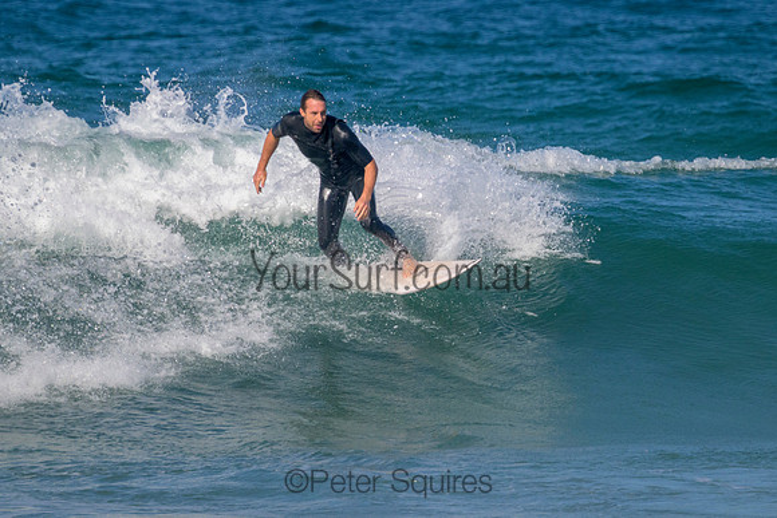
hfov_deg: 1.9
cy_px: 238
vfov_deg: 1.3
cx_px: 464
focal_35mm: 1095
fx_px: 23638
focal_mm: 800
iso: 1100
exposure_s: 1/2000
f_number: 11
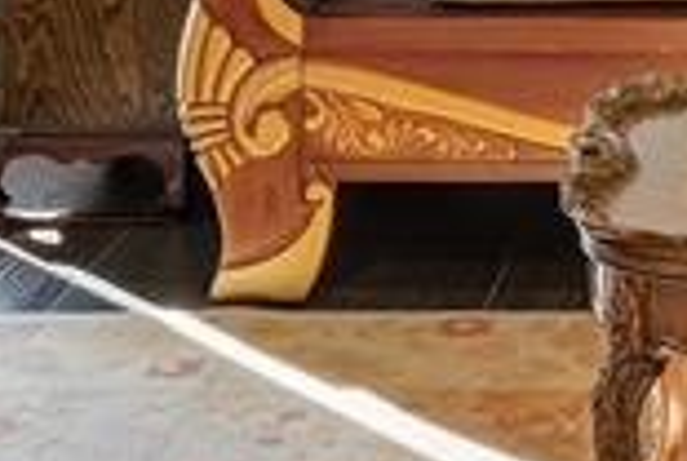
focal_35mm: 112
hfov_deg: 17.2
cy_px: -527
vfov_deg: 10.9
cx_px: 873
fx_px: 2141
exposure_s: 1/4
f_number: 8
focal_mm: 11.2
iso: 125
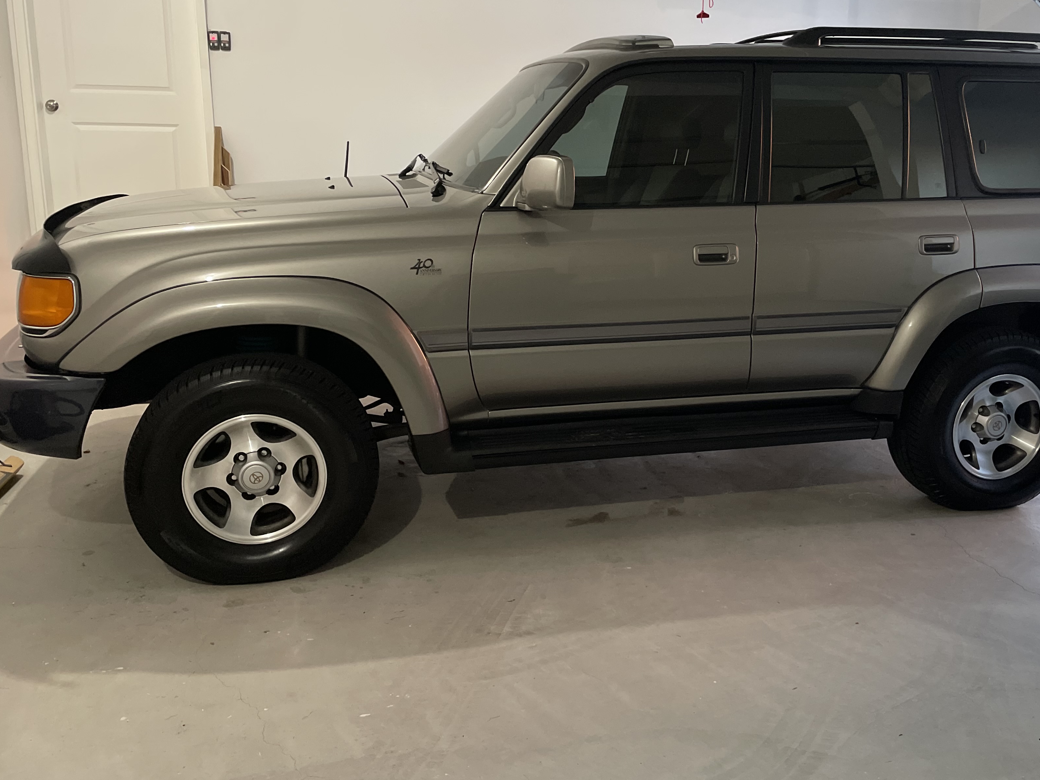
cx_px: 589
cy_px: 339
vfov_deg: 42.9
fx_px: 991
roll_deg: -0.6
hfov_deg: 55.2
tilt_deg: -11.6
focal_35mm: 33
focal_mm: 4.2
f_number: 1.6
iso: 320
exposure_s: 1/60
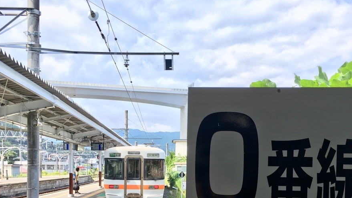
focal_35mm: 43
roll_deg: +0.1
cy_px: 177
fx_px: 401
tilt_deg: -1.5
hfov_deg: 47.4
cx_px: 174
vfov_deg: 26.8
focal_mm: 4.15
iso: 25
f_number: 2.2
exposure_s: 1/384
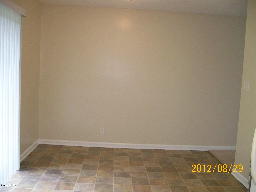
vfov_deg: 40.7
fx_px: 259
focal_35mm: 35
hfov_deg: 52.6
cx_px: 128
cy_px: 96
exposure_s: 1/64
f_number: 2.8
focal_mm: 5.8
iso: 200
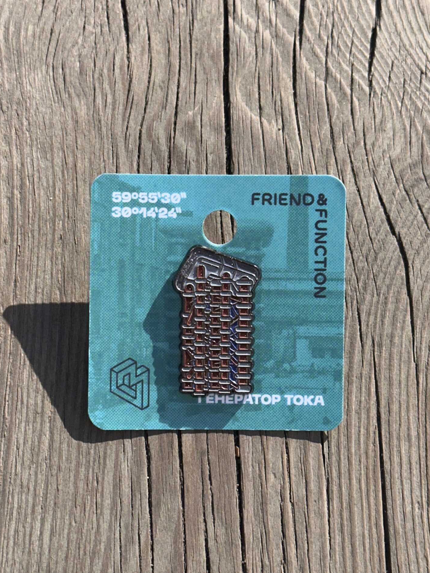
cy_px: 300
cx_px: 216
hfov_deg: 28.0
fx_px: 861
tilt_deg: -73.2
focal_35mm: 52
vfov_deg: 36.8
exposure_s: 1/9804
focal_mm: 6.86
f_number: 1.78
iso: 40
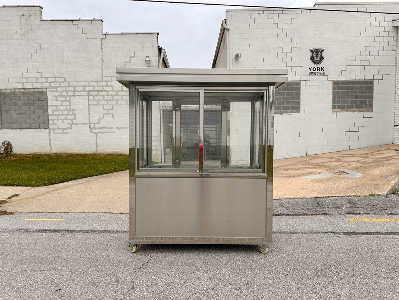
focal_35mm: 24
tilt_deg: -4.4
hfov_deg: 71.6
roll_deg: +0.7
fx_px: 277
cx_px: 200
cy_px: 150
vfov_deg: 56.8
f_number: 1.78
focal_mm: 6.86
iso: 80
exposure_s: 1/4184
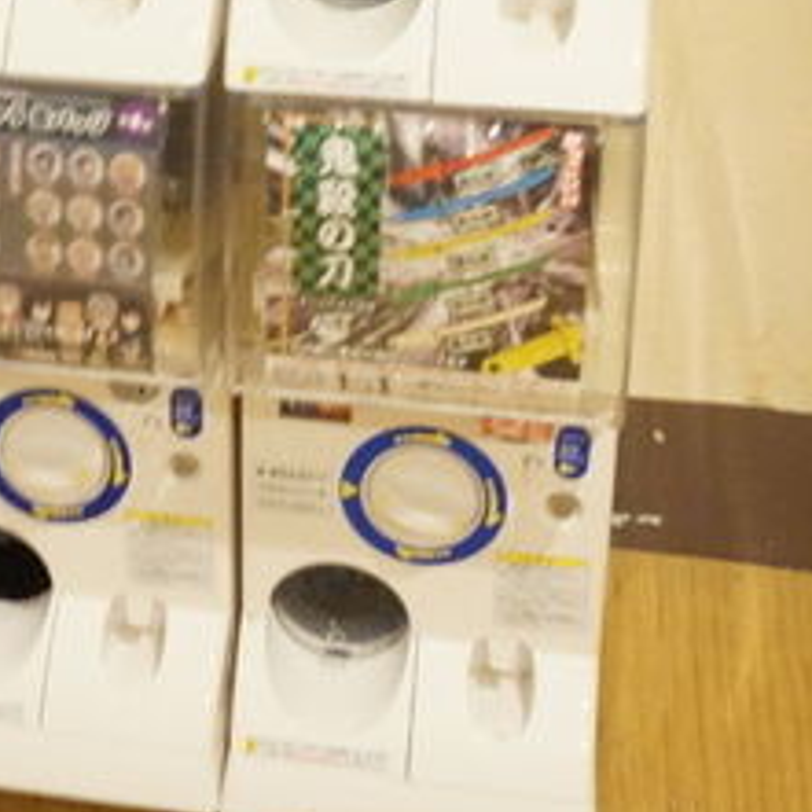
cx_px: 108
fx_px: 1990
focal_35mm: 75
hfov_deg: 22.6
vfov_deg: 22.0
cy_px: -55
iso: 3200
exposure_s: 1/5
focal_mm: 16
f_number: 9
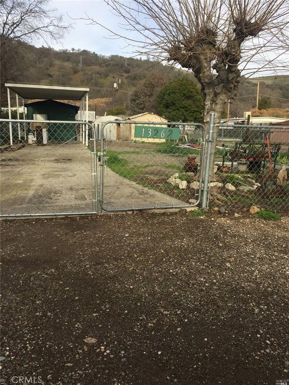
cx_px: 144
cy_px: 192
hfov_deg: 48.2
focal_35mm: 29
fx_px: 323
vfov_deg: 61.7
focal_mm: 4.15
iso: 32
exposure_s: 1/628
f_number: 2.2
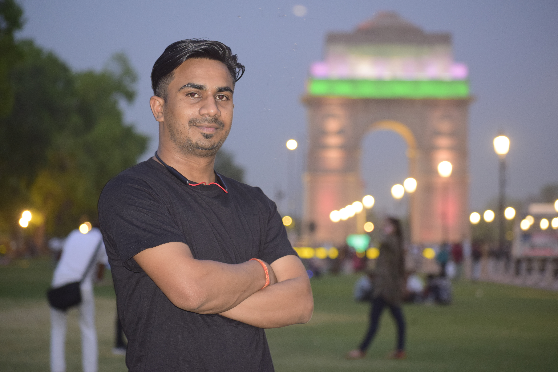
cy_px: 186
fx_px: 2278
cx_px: 279
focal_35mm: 147
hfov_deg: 14.0
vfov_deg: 9.3
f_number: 4.8
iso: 800
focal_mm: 98
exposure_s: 1/15
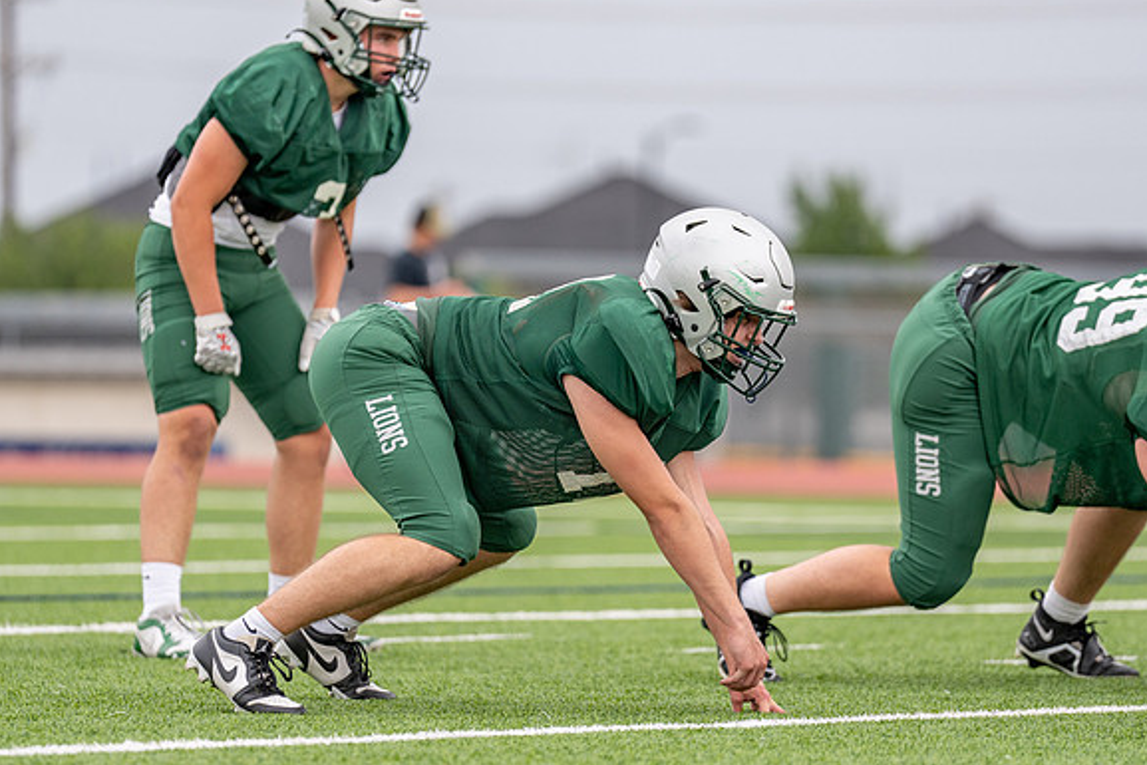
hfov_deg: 7.2
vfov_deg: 4.8
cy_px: 387
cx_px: 597
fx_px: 9178
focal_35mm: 288
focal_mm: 200
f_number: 2.8
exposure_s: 1/2500
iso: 250
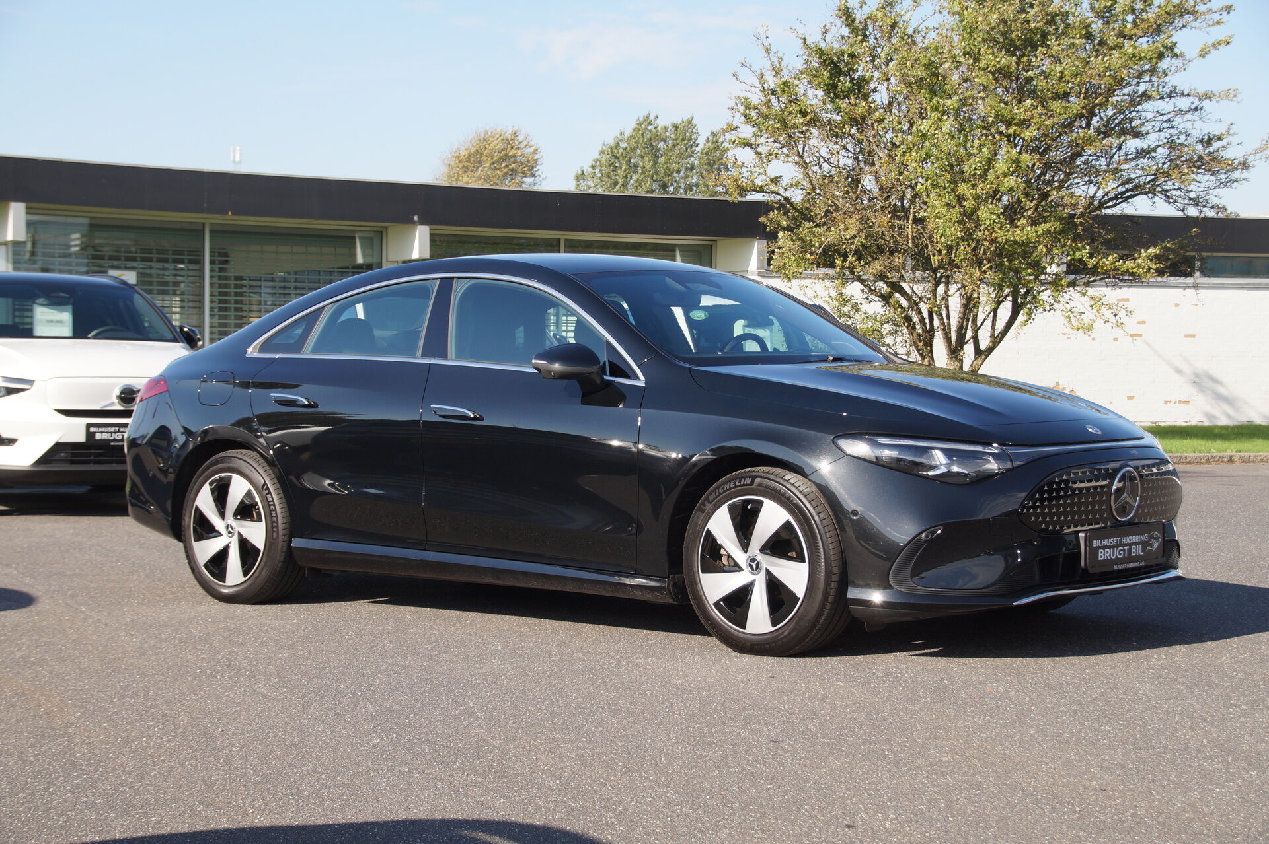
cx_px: 634
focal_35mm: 68
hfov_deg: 29.9
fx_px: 2378
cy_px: 422
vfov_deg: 20.1
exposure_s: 1/200
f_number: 7.1
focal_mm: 45
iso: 100
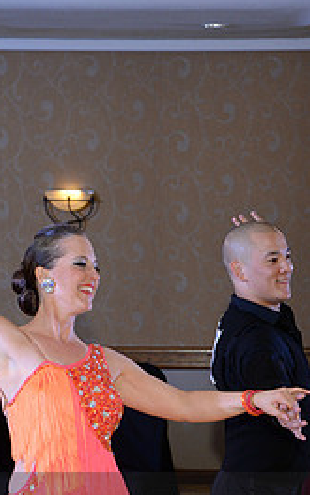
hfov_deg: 8.9
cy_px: 536
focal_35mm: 148
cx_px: 125
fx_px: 1995
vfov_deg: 13.8
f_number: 5
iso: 1600
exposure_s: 1/250
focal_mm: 66
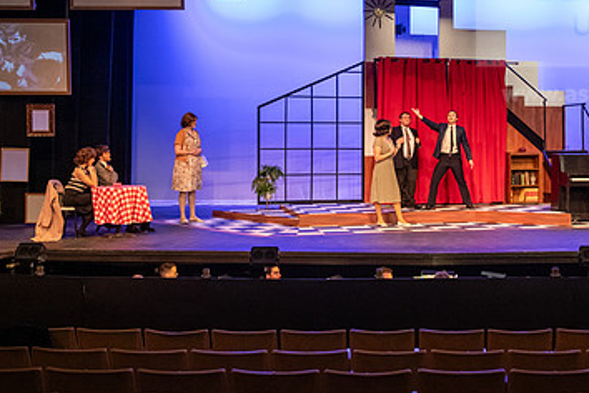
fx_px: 965
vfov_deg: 22.9
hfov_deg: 33.4
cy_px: 129
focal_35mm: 59
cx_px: 426
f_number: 3.2
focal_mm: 36
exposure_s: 1/160
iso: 3200
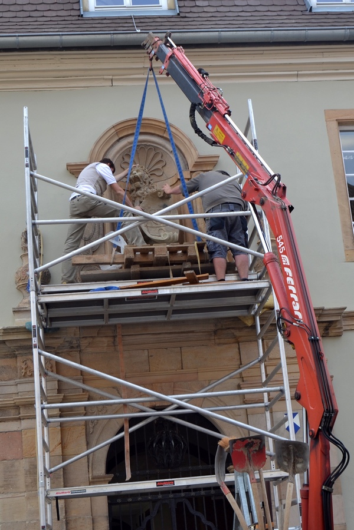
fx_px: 575
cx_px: 177
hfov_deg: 34.2
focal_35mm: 39
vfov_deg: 49.6
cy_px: 265
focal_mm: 26
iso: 100
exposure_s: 1/160
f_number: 6.3
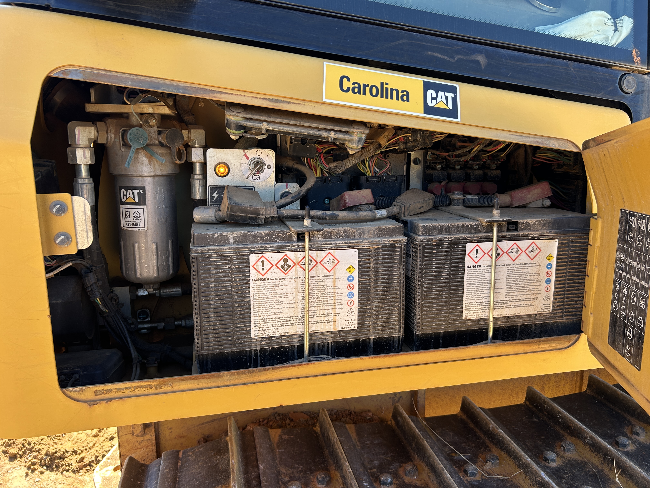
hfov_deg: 67.3
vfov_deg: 53.1
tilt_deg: -11.9
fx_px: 488
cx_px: 325
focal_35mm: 26
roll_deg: +1.5
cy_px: 244
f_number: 1.5
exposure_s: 1/401
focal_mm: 5.7
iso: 50
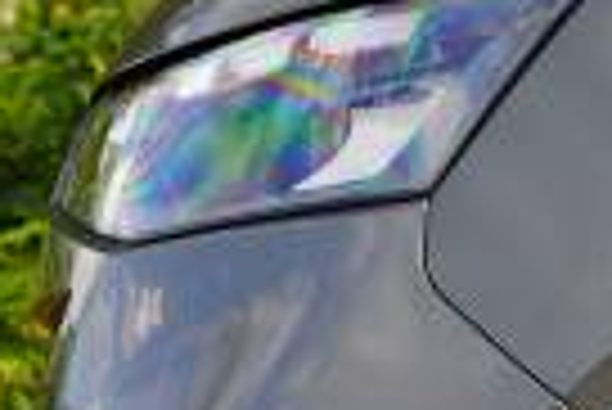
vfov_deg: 4.8
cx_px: 1130
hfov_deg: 7.0
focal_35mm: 286
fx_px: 4863
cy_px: 779
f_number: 5
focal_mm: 60.8
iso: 100
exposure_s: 1/100
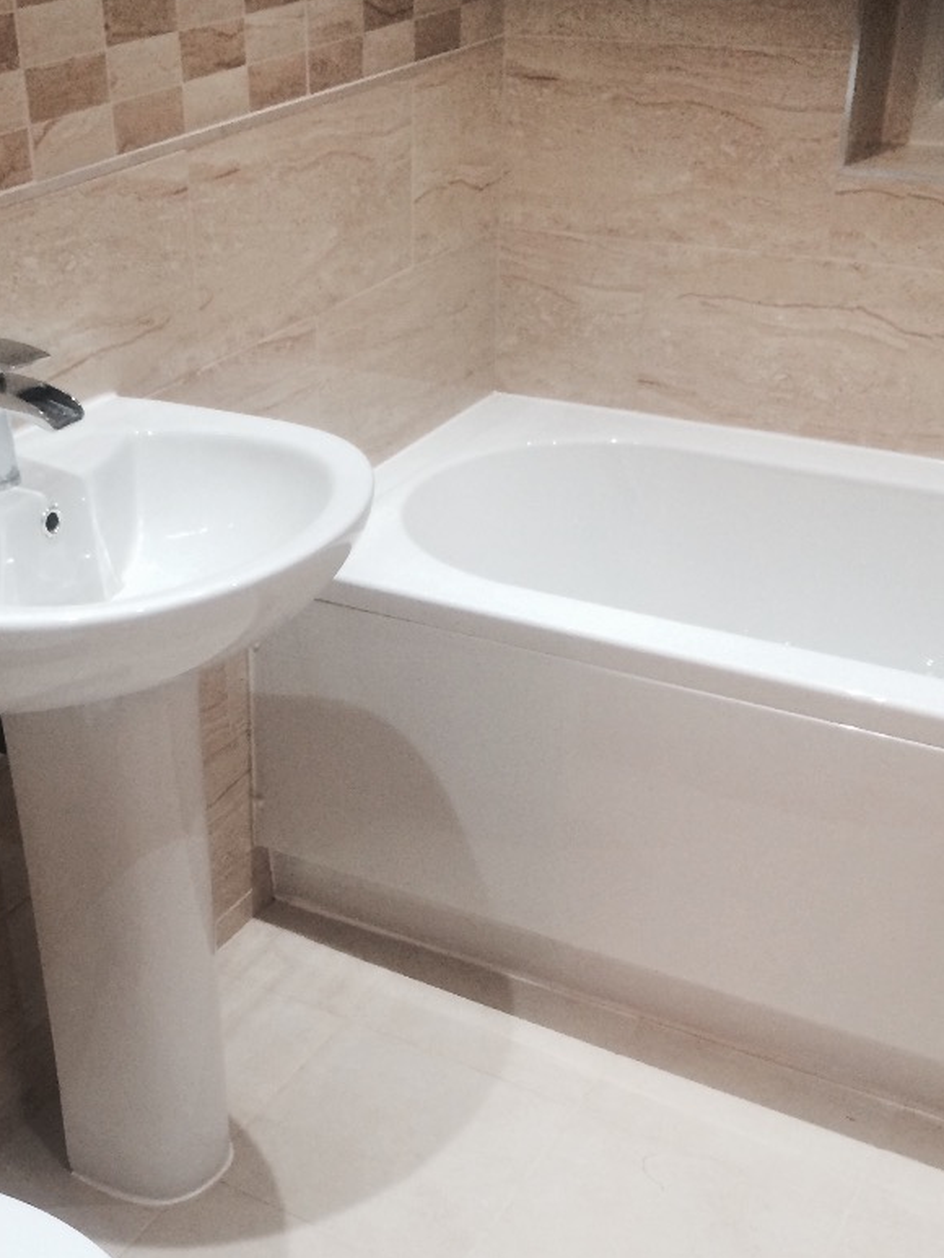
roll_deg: +3.2
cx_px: 296
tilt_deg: -34.5
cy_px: 861
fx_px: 1636
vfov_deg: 41.4
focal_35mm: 45
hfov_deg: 31.9
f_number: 2.2
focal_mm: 4.15
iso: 50
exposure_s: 1/30
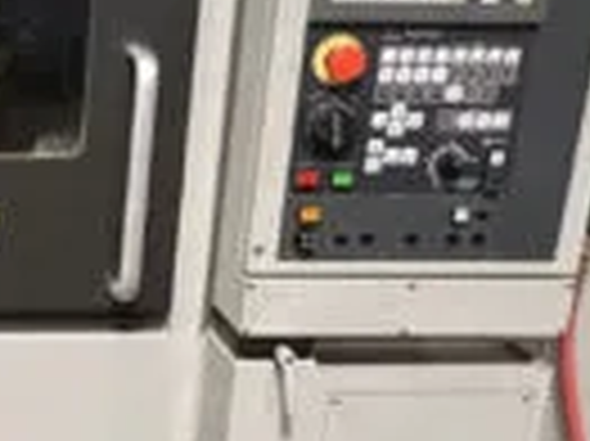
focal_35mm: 64
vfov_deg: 22.9
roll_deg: -0.6
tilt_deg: -16.2
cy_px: 202
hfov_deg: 27.0
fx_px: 1090
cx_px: -108
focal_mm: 2.22
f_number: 2.2
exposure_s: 1/60
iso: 320
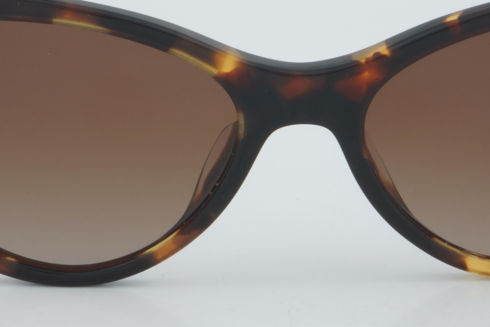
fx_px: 2465
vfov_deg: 7.6
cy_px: 48
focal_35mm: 181
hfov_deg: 11.3
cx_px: 294
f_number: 32
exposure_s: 1/3
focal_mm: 55
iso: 100
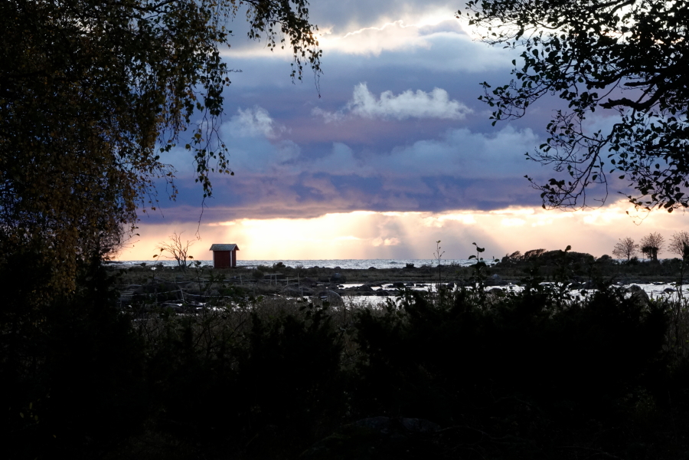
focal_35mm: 154
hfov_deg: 13.3
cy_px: 230
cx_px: 344
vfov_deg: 8.9
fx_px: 2947
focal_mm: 56.39
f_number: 11
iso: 800
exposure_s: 1/160
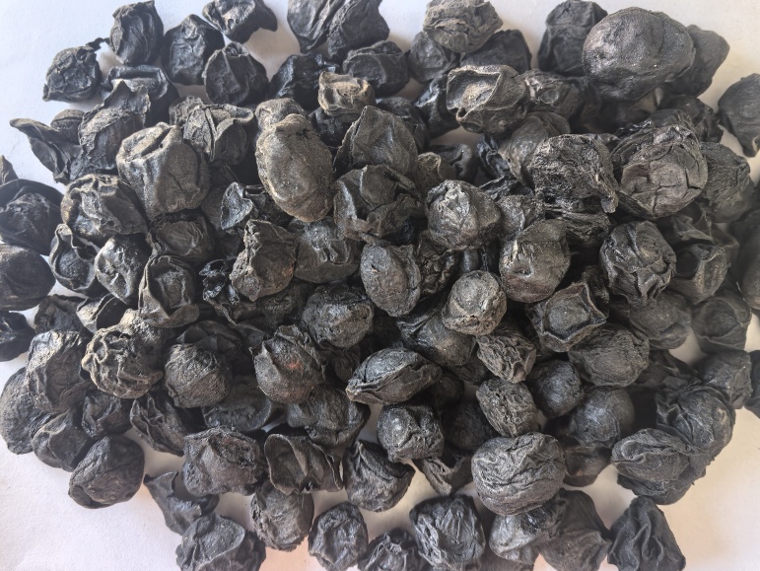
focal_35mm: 28
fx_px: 615
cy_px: 290
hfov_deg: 63.4
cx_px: 377
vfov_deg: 49.8
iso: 160
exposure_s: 1/100
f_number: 2
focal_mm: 5.75
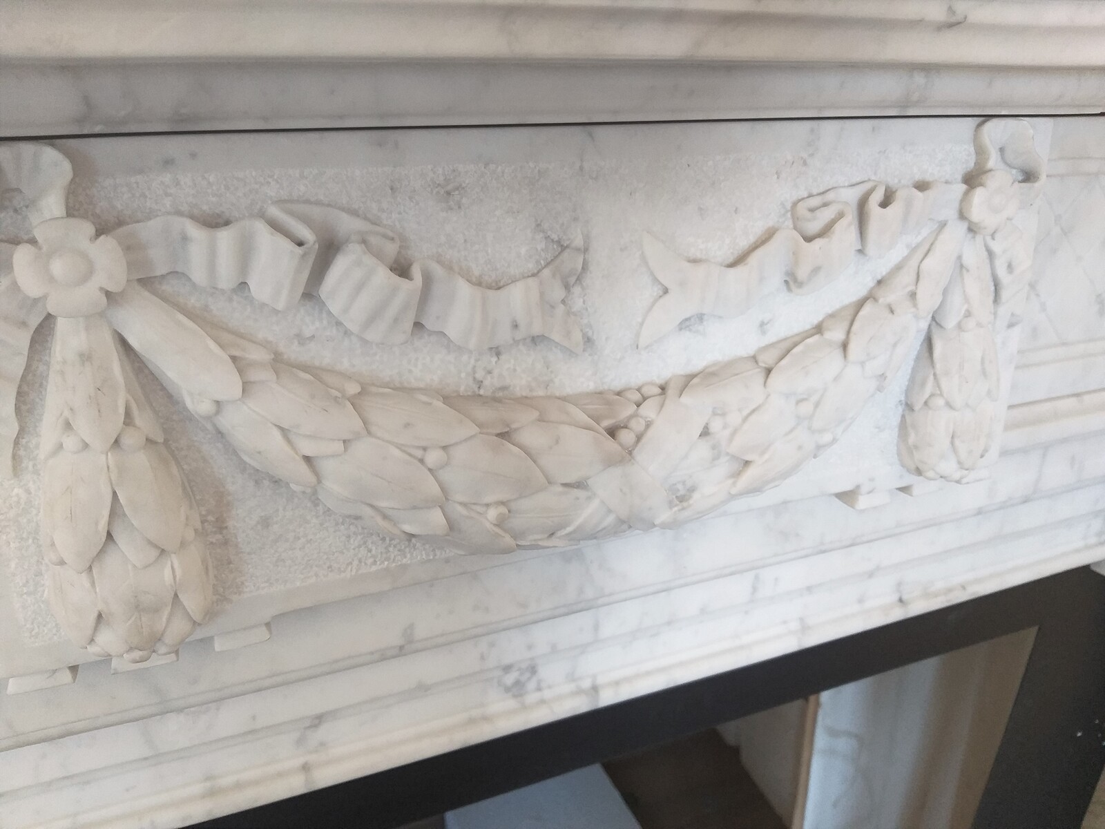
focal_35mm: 26
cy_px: 414
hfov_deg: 67.3
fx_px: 830
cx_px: 552
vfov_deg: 53.1
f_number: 1.7
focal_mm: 3.93
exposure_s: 1/33
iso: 160
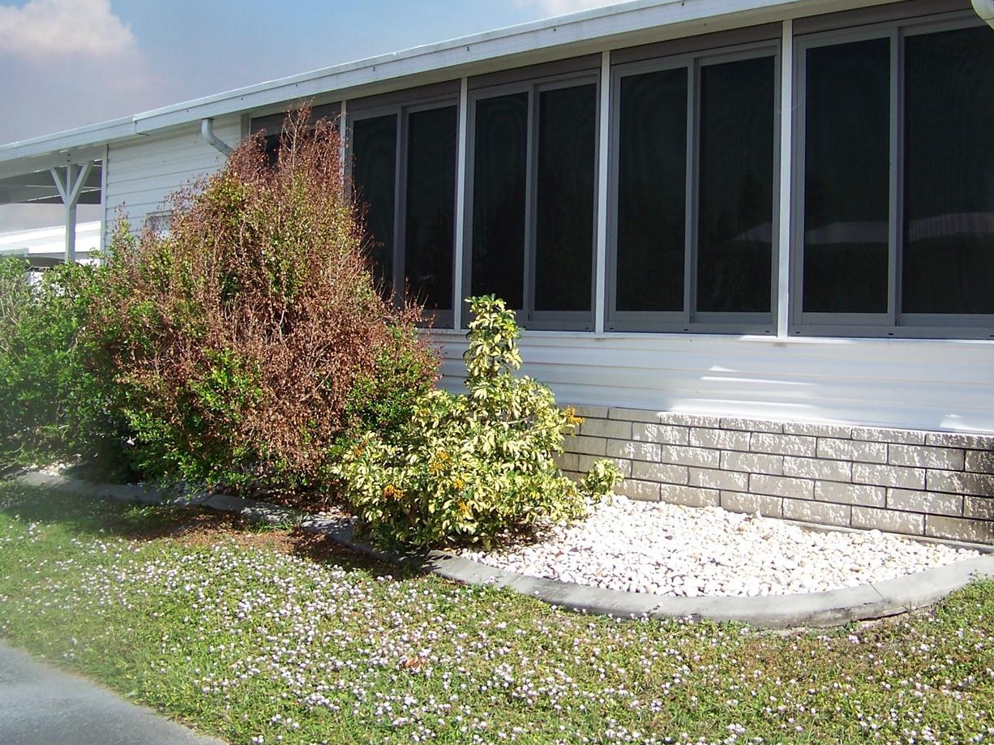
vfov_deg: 30.8
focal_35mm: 47
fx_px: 1349
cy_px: 314
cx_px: 585
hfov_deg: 40.3
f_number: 2.8
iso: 64
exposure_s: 1/800
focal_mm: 5.85
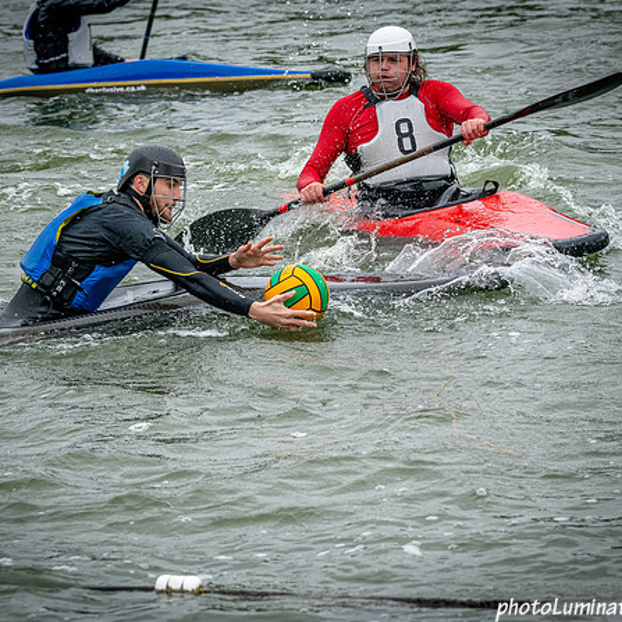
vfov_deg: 8.3
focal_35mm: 212
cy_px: 310
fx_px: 4310
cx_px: 295
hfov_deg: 8.3
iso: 3200
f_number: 8
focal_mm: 165
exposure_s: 1/3200
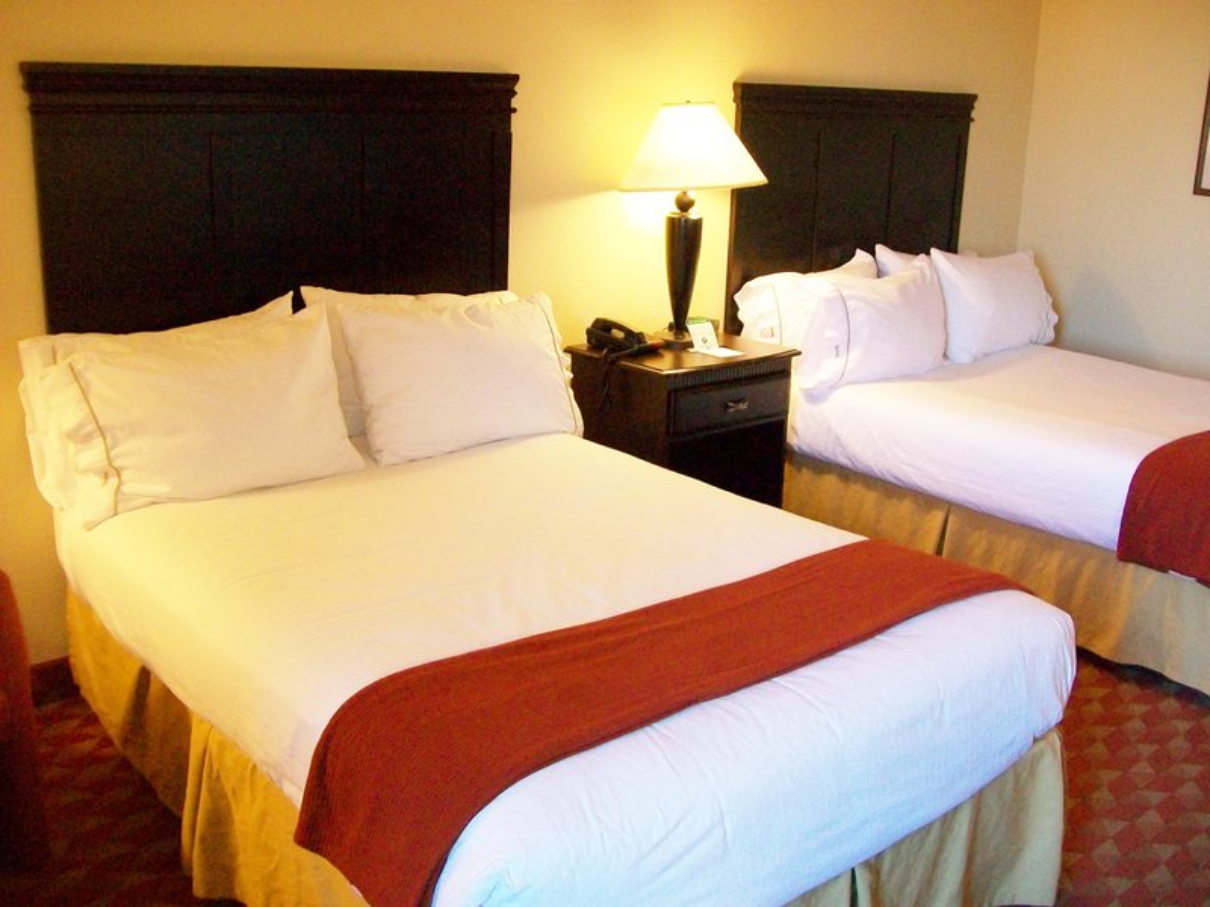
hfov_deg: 51.4
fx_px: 1258
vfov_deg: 39.7
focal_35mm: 36
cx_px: 605
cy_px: 454
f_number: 2.7
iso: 200
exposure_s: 1/30
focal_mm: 6
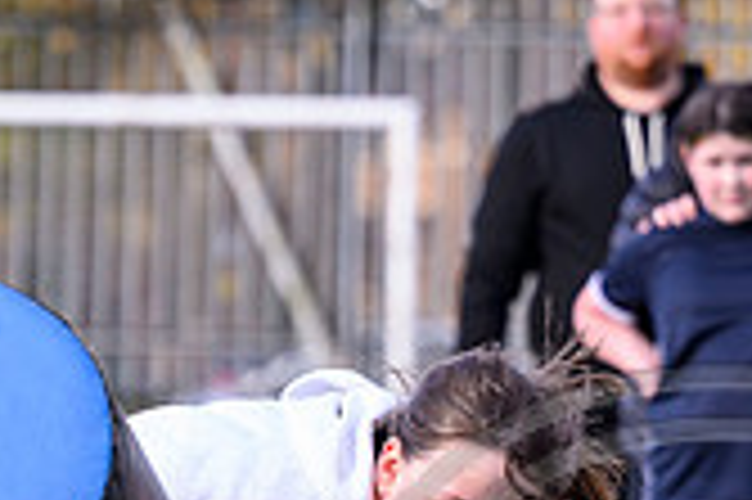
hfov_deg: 3.7
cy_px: 1140
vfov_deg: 2.5
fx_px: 11561
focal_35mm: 554
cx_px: 296
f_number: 3.2
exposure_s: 1/1250
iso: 500
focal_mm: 120
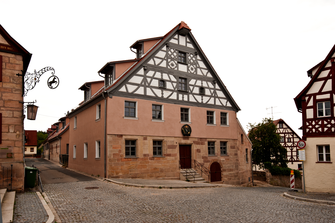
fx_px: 242
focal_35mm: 26
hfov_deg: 69.4
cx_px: 168
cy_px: 112
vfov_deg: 49.5
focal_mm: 26
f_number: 5
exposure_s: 1/125
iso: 400
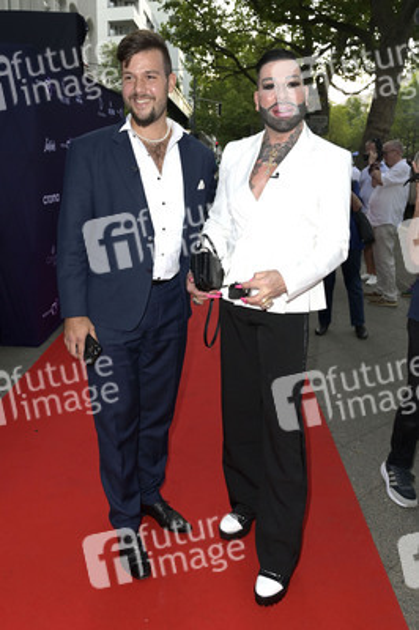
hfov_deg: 42.3
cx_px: 210
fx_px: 542
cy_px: 315
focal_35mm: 31
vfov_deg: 60.3
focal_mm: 31
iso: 1000
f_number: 5.6
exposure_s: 1/250
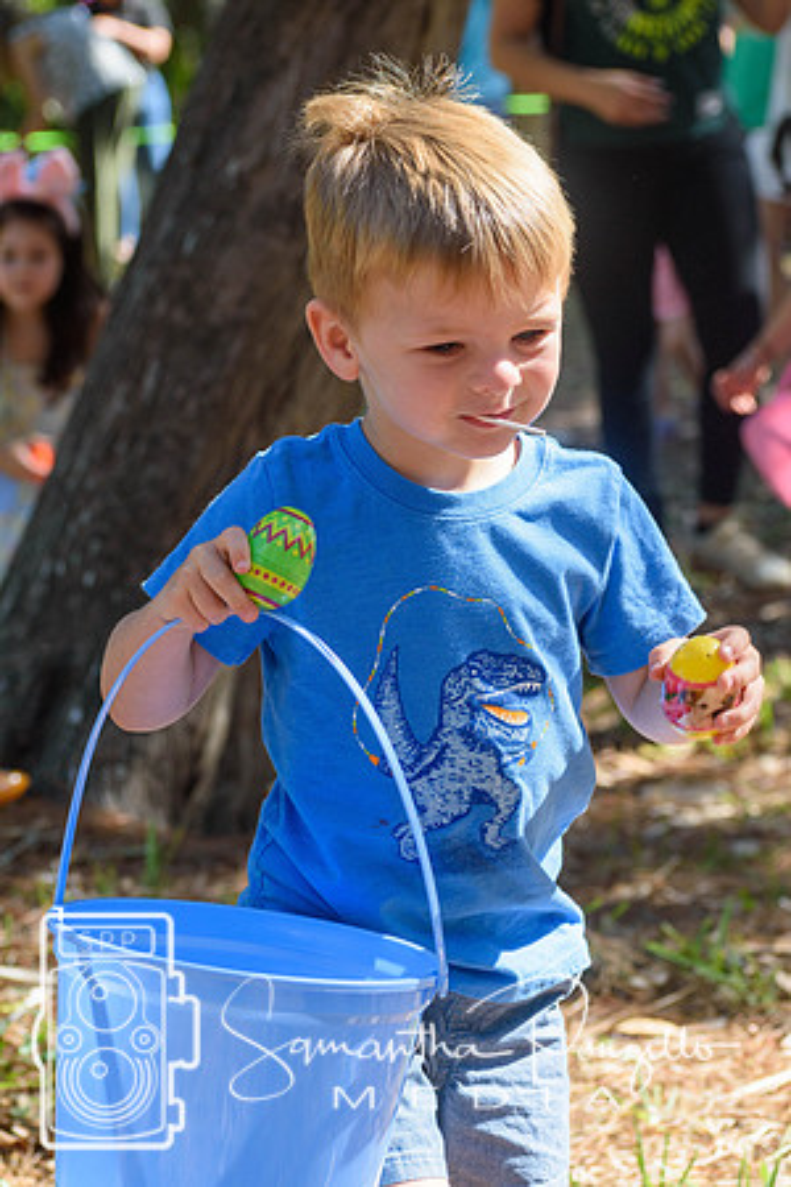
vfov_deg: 15.9
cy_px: 594
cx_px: 396
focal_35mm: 129
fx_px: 4251
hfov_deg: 10.6
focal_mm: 86
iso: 250
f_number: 5.6
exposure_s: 1/500
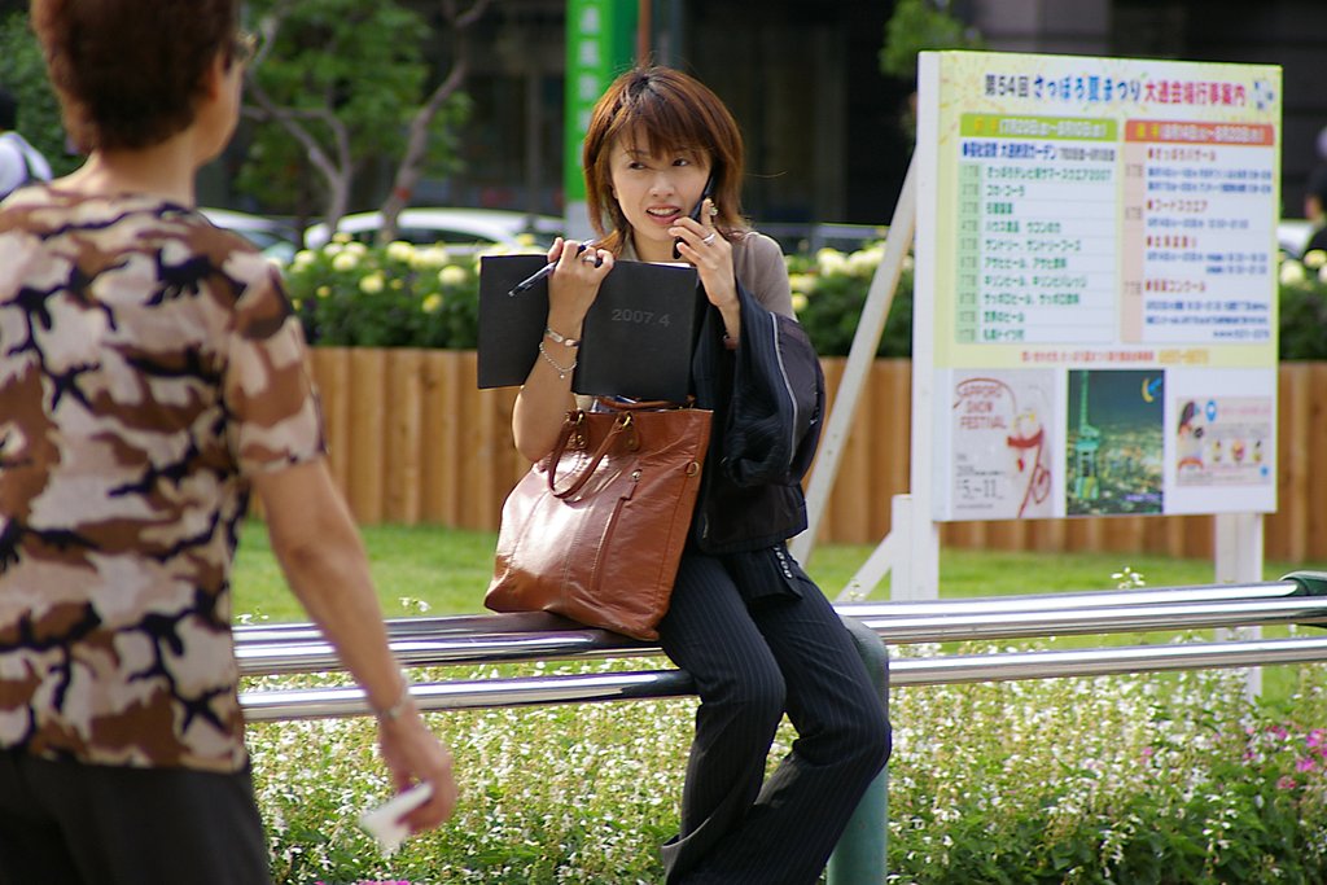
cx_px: 664
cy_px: 442
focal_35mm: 300
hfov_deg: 6.9
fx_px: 11059
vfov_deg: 4.6
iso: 200
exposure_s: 1/125
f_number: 5.6
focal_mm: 200
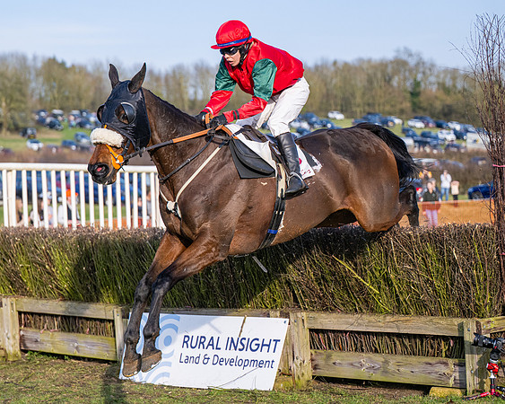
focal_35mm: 97
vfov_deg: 15.9
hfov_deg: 19.8
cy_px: 176
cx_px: 208
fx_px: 1448
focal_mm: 70
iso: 400
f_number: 2.8
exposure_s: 1/4000
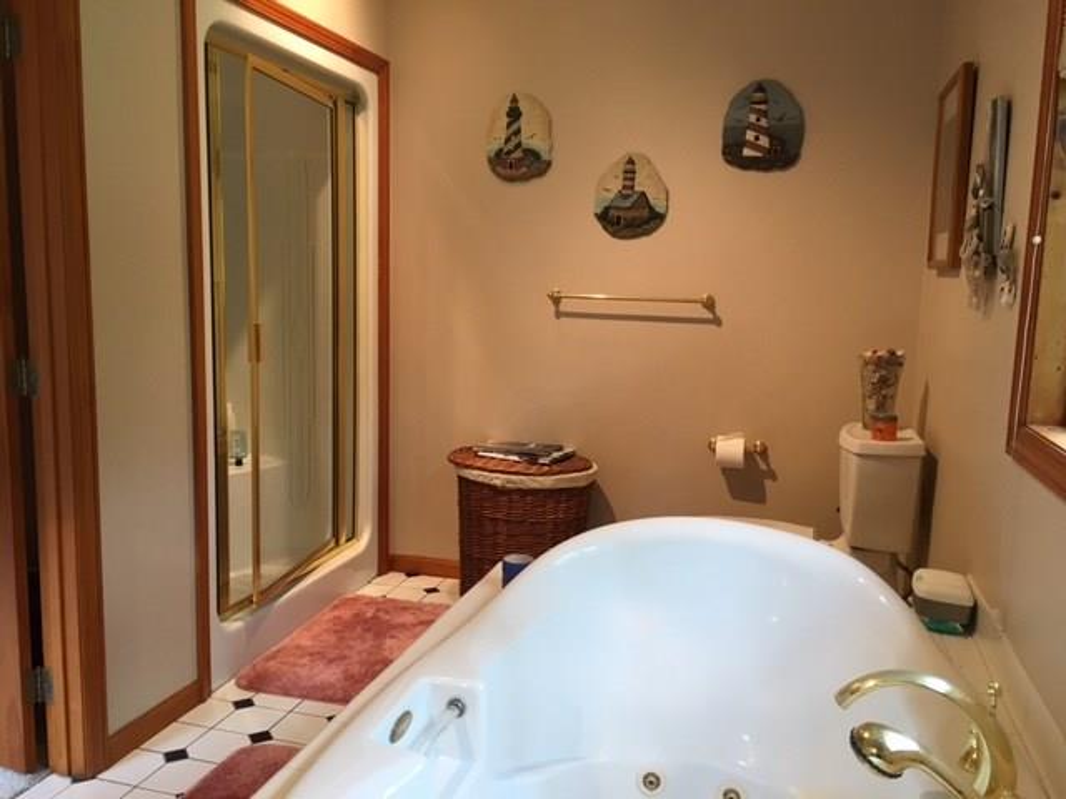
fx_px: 893
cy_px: 400
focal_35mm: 29
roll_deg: -1.8
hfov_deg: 61.7
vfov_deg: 48.2
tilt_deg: -8.5
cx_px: 533
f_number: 2.2
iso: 40
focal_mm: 4.15
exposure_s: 1/30
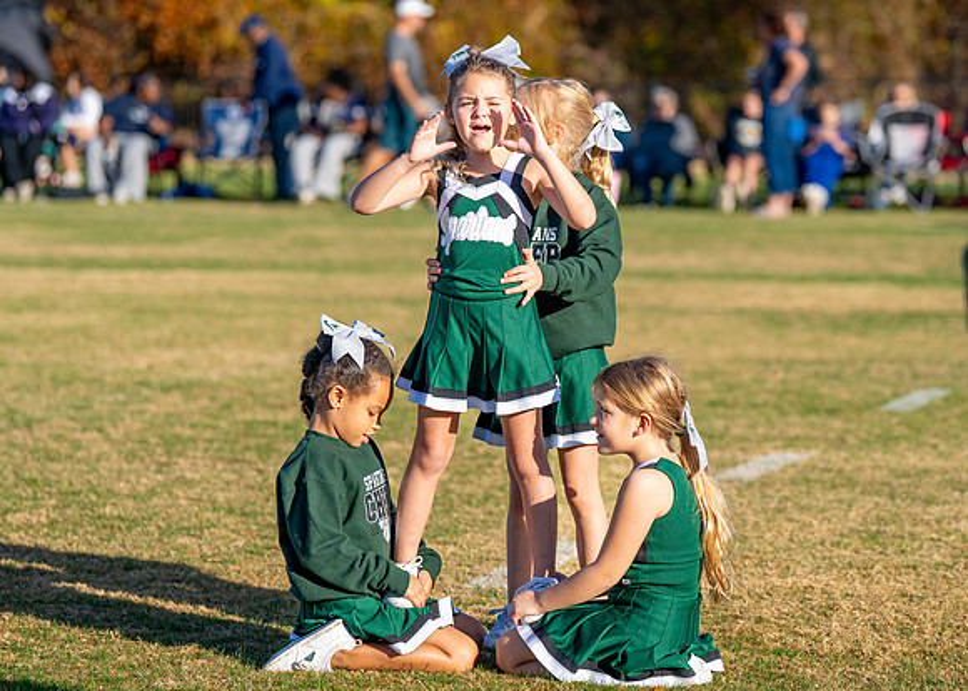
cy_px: 297
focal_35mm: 141
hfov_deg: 14.2
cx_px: 525
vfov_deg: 10.2
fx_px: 3880
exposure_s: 1/4000
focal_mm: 110
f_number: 2.8
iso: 250
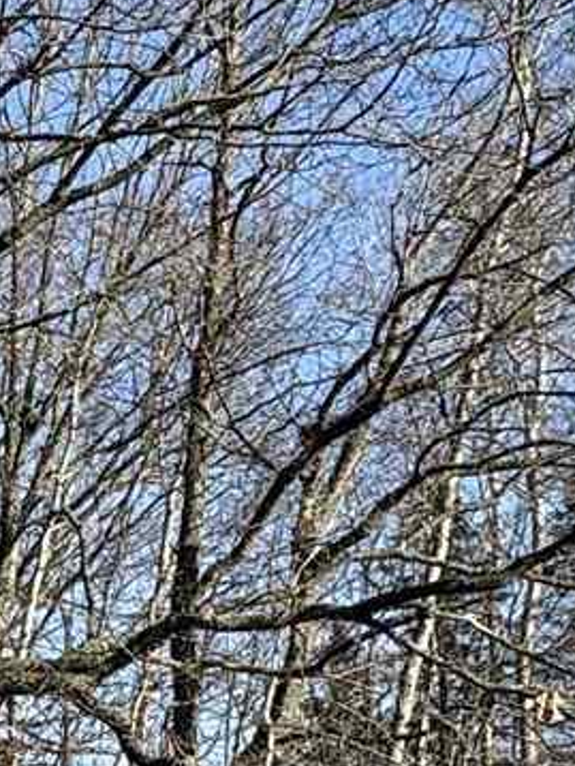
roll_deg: -3.5
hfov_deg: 14.8
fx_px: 1991
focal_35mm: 90
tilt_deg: +8.8
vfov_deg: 21.2
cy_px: 719
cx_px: -383
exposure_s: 1/831
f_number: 2.2
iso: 50
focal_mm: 2.22
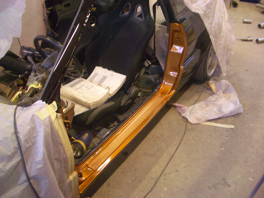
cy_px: 99
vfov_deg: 40.7
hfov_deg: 52.6
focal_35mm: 35
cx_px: 132
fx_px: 267
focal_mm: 5.8
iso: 100
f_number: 2.6
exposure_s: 1/10
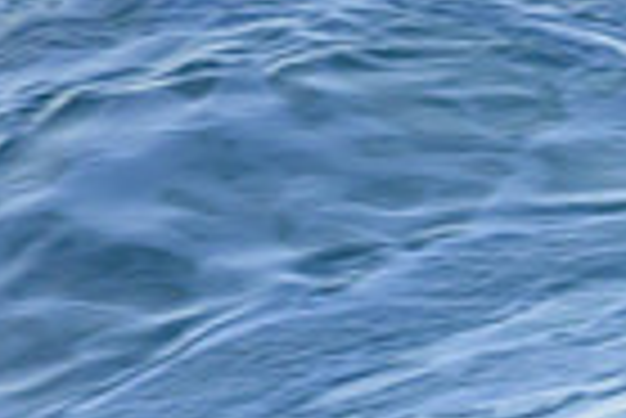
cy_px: 859
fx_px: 80193
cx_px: 1286
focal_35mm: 4607
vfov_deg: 0.3
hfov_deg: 0.4
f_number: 6.3
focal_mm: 800
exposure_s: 1/400
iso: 450
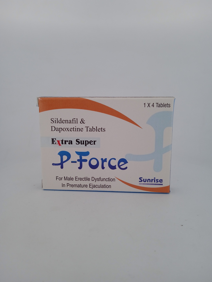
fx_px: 229
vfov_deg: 63.4
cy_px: 141
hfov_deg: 49.7
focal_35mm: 28
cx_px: 106
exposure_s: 1/249
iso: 100
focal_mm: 3.43
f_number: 2.2
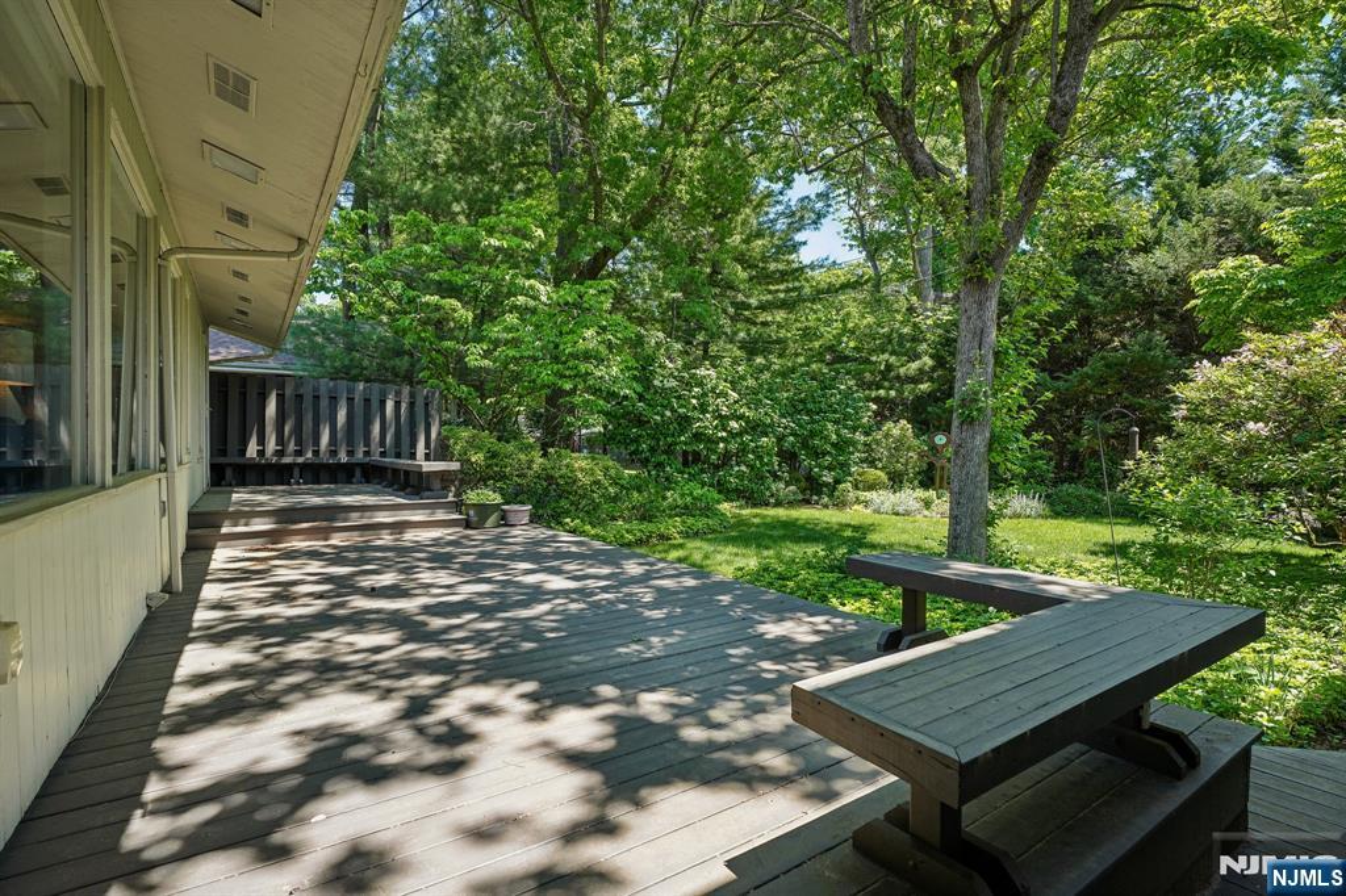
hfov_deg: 93.6
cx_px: 673
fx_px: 632
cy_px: 448
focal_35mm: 17
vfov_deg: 70.7
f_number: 8
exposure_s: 1/60
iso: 200
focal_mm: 16.9
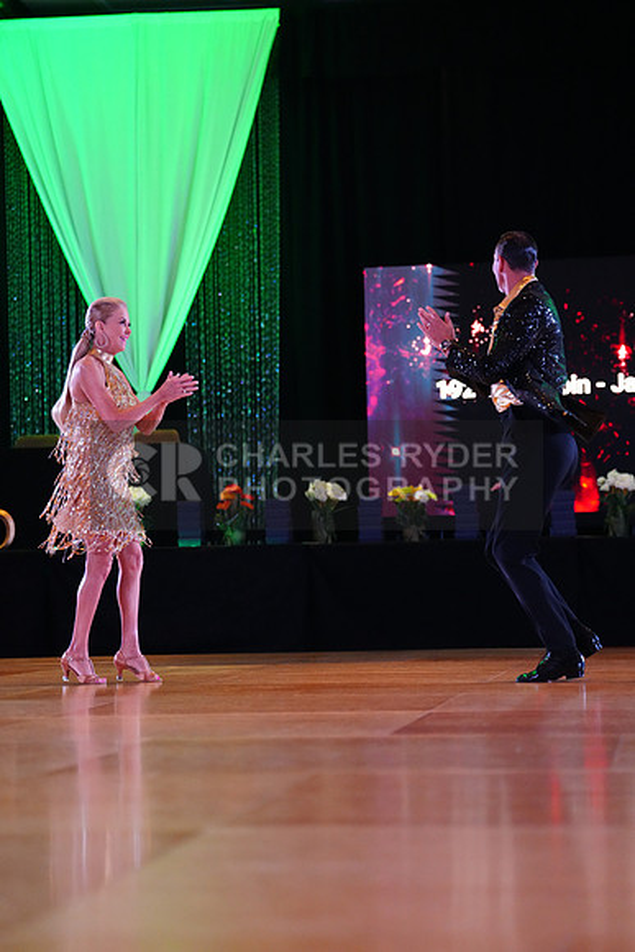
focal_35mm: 88
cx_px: 318
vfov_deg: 23.1
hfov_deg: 15.5
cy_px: 476
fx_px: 2327
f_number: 2.8
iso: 6400
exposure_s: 1/400
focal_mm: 88
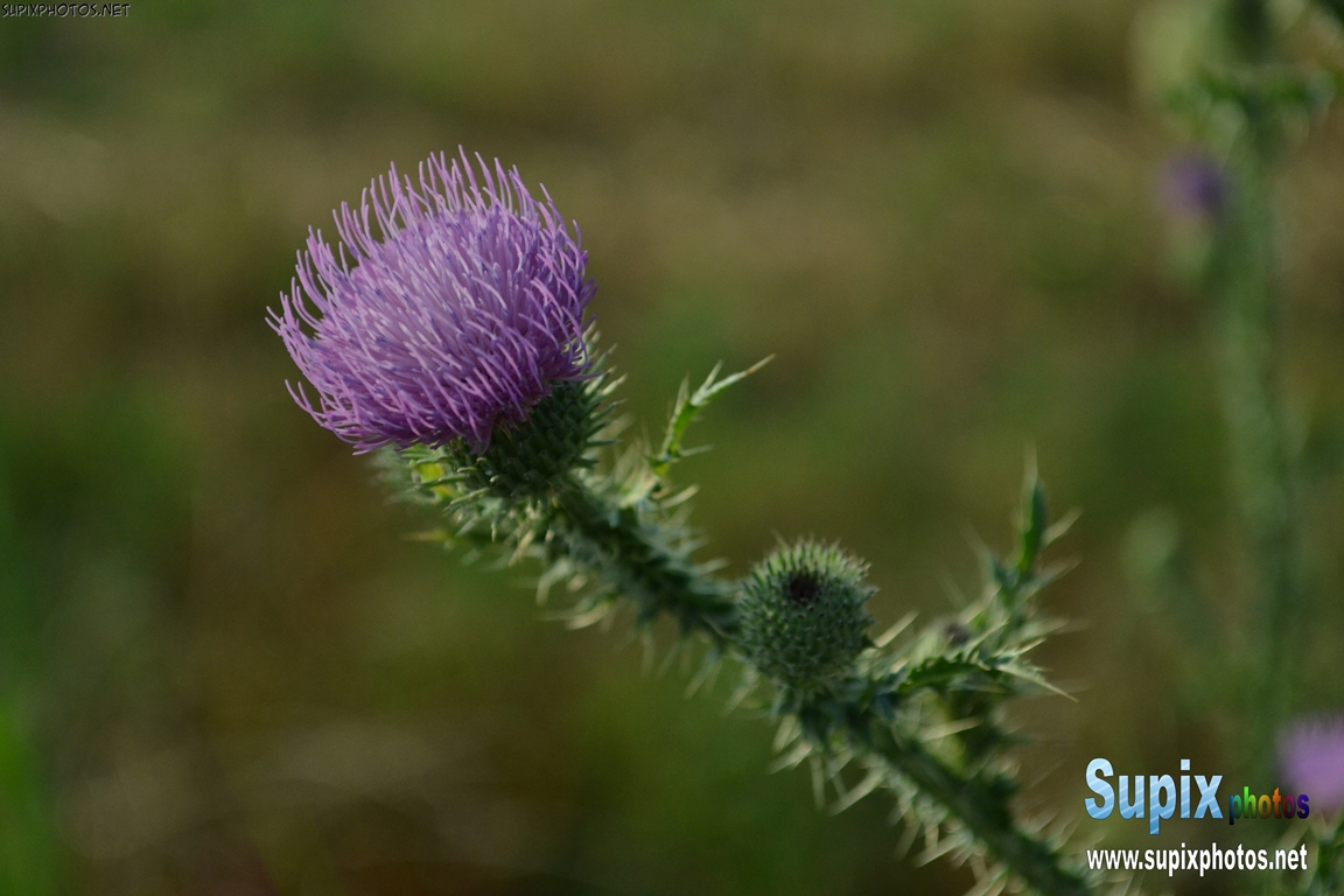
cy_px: 448
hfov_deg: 24.6
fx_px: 3080
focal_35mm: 82
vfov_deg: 16.6
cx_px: 672
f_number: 6.3
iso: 800
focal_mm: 55
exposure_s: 1/4000
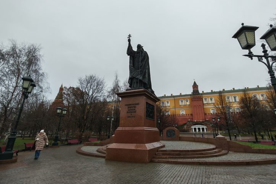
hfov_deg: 89.8
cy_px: 87
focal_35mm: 18
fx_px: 138
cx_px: 149
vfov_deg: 67.4
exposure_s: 1/50
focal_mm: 1.96
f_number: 2.2
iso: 100
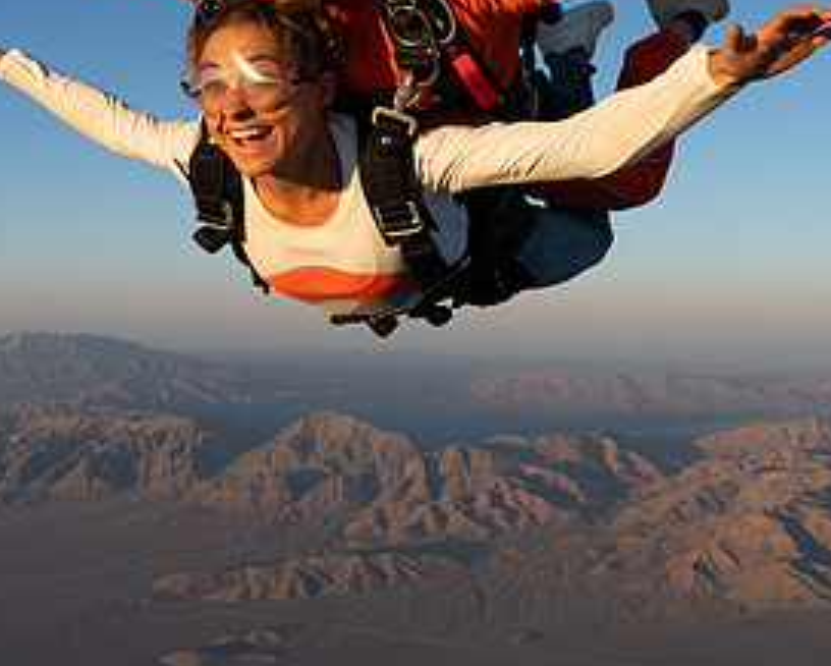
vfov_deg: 30.6
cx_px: 428
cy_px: 115
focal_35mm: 48
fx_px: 1181
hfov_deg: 38.8
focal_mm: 24
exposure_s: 1/2000
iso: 1250
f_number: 8
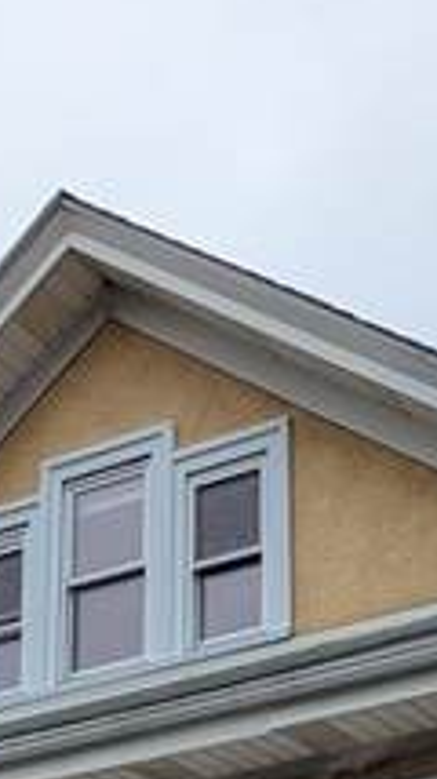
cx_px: 240
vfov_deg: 19.7
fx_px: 1941
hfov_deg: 12.8
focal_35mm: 94
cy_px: 1168
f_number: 1.85
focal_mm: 6.81
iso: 47
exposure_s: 1/651
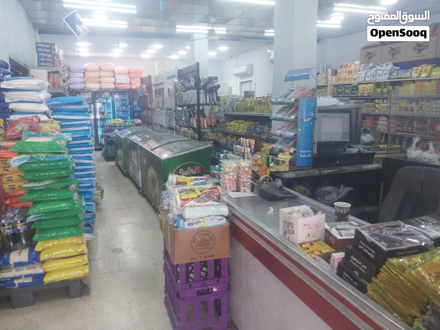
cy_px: 165
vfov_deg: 53.1
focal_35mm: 26
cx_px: 220
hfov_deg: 67.3
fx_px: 330
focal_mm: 4
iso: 40
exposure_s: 1/50
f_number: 1.8
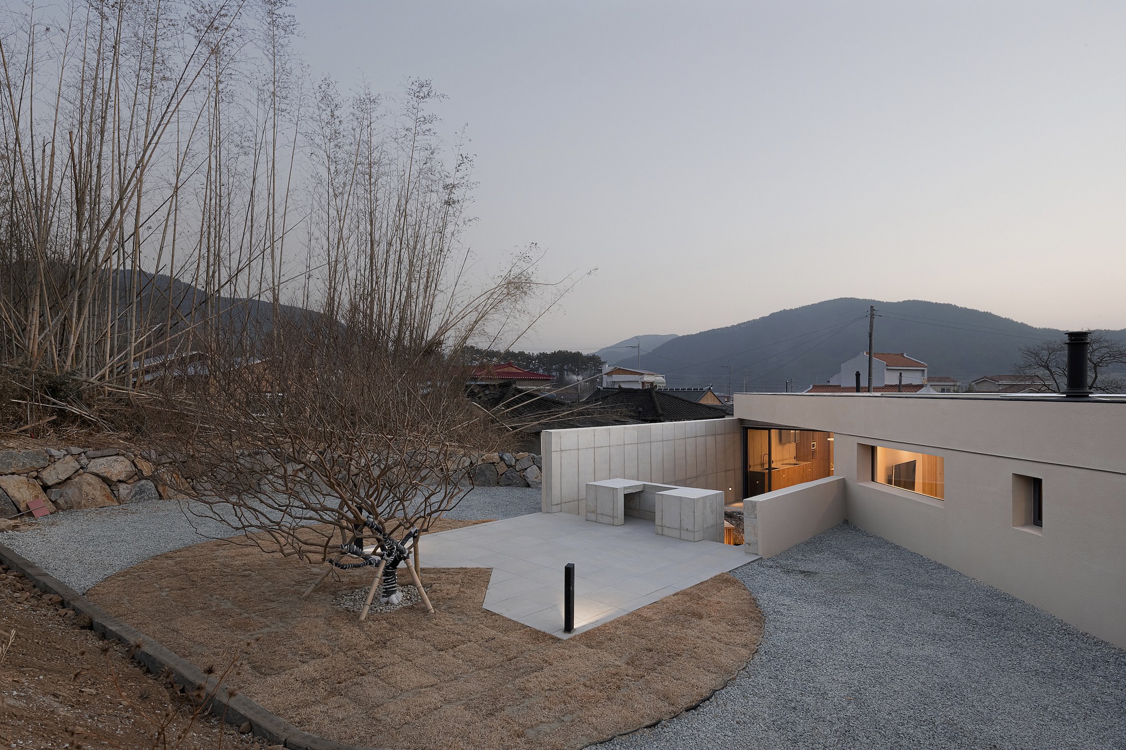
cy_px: 375
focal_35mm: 19
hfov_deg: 86.9
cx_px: 563
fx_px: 594
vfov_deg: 64.5
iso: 500
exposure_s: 1/1.25
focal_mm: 19
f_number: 16
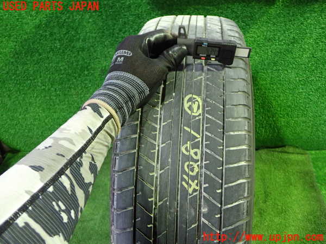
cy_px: 122
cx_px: 163
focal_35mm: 30
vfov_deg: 46.8
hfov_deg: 60.0
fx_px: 283
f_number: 2.3
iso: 640
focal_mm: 5.4
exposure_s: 1/30
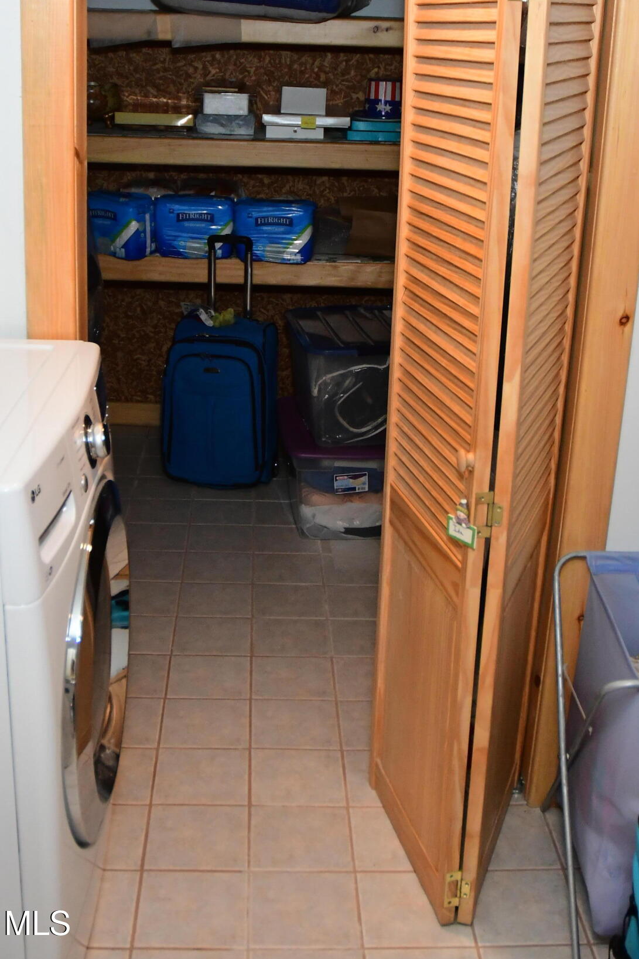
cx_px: 287
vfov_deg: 44.3
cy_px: 391
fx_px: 1171
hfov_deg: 30.5
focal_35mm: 44
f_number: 3.5
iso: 2000
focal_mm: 18
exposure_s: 1/250
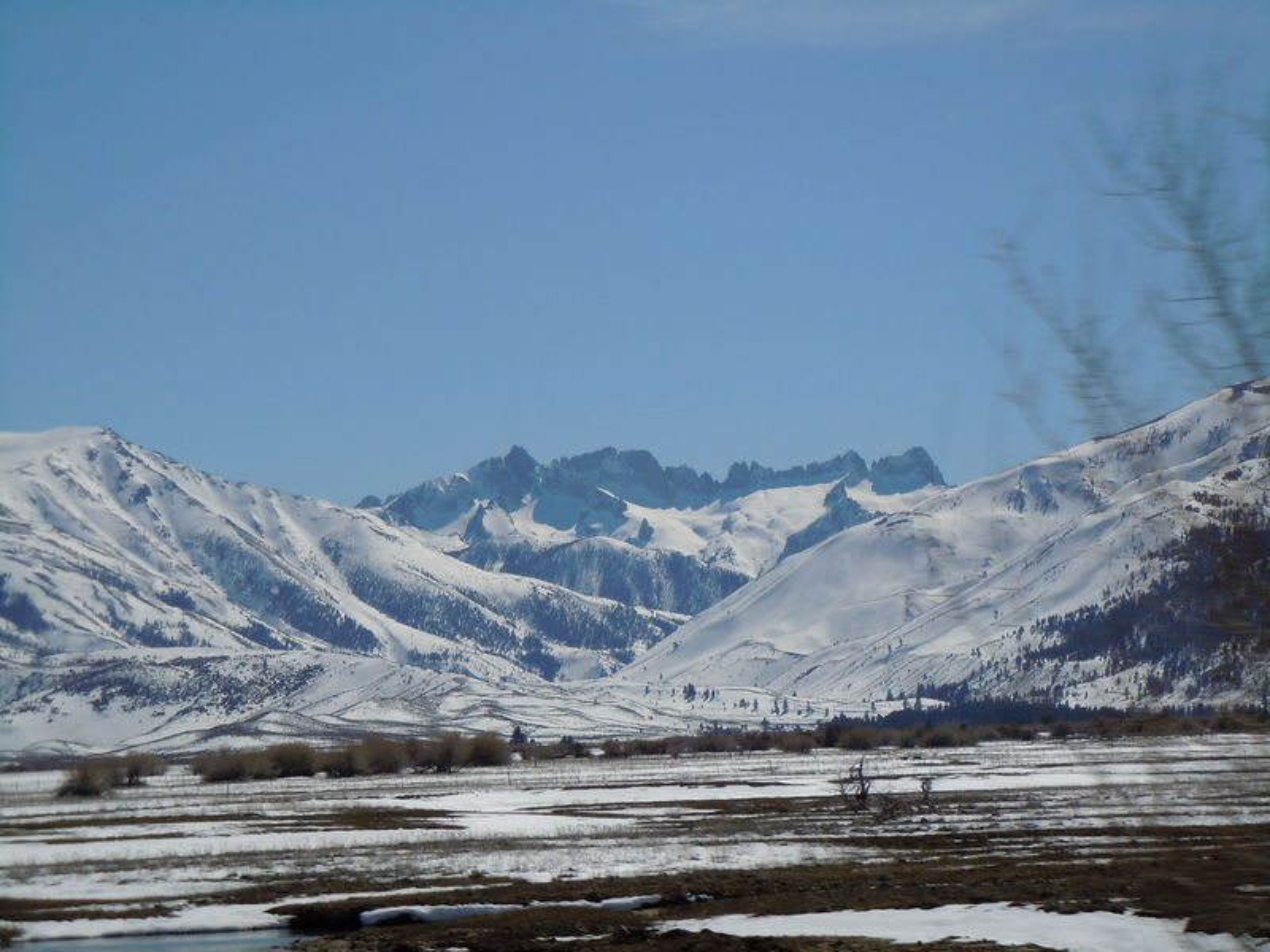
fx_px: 4256
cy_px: 476
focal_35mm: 116
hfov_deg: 17.0
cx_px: 635
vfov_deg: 12.8
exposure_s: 1/640
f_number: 9.2
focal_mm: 20.9
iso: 100
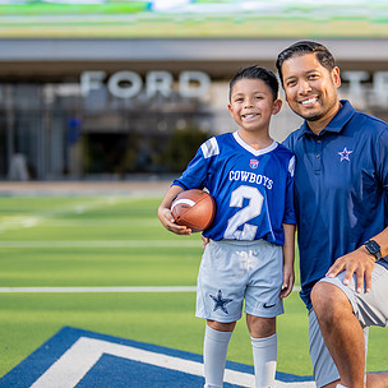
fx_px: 1293
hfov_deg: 16.9
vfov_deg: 17.1
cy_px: 210
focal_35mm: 102
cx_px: 308
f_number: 1.2
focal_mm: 50
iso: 125
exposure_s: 1/3200
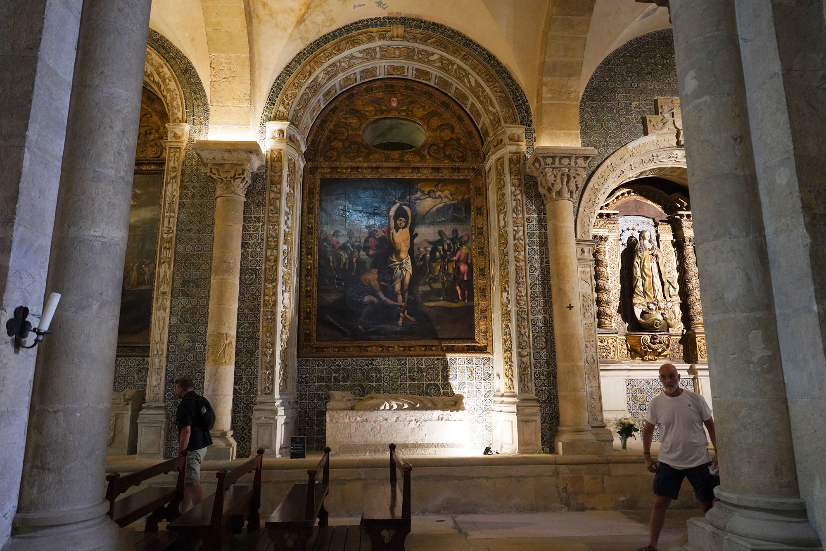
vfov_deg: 53.1
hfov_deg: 73.7
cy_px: 276
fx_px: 551
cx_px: 413
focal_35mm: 24
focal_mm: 24
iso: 3200
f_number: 2.8
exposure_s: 1/80
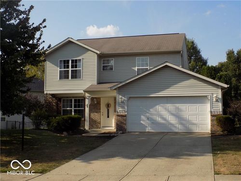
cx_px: 120
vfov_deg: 31.5
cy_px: 90
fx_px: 320
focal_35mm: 46
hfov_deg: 41.2
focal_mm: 8.1
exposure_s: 1/640
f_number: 3.7
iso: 80
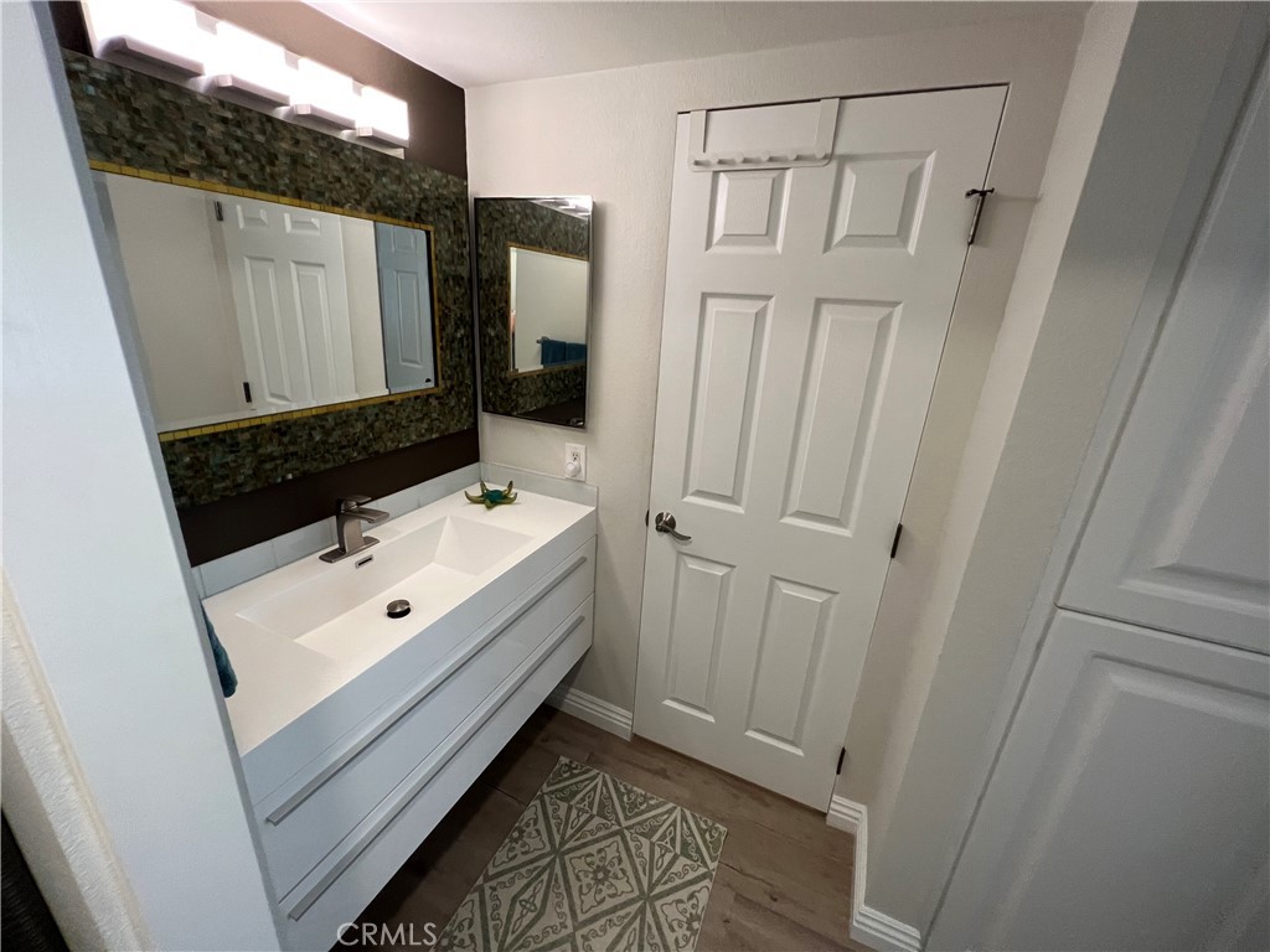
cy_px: 476
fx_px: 477
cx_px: 635
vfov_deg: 89.9
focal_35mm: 13
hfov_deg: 106.2
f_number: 1.8
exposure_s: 1/120
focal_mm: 1.57
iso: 250
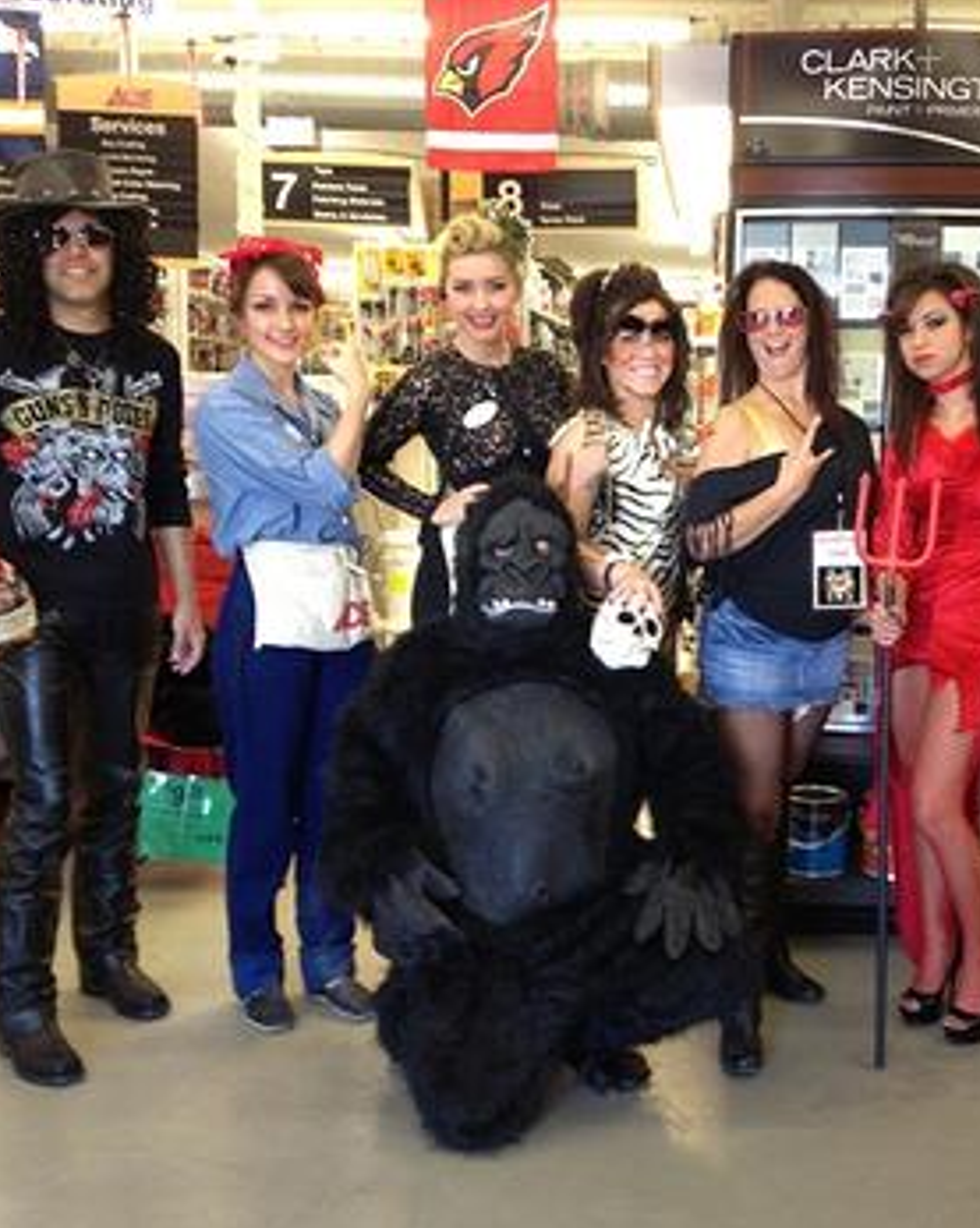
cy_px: 616
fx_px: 1670
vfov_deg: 40.4
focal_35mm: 46
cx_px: 695
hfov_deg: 32.3
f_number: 2.4
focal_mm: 4.28
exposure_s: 1/20
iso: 64
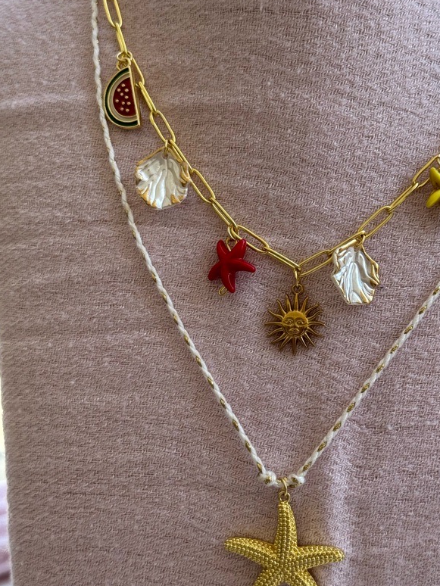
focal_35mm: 62
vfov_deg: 31.2
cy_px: 298
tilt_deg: -10.9
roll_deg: -1.5
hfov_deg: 23.6
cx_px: 279
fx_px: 1050
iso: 64
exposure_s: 1/802
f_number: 1.78
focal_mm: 6.76
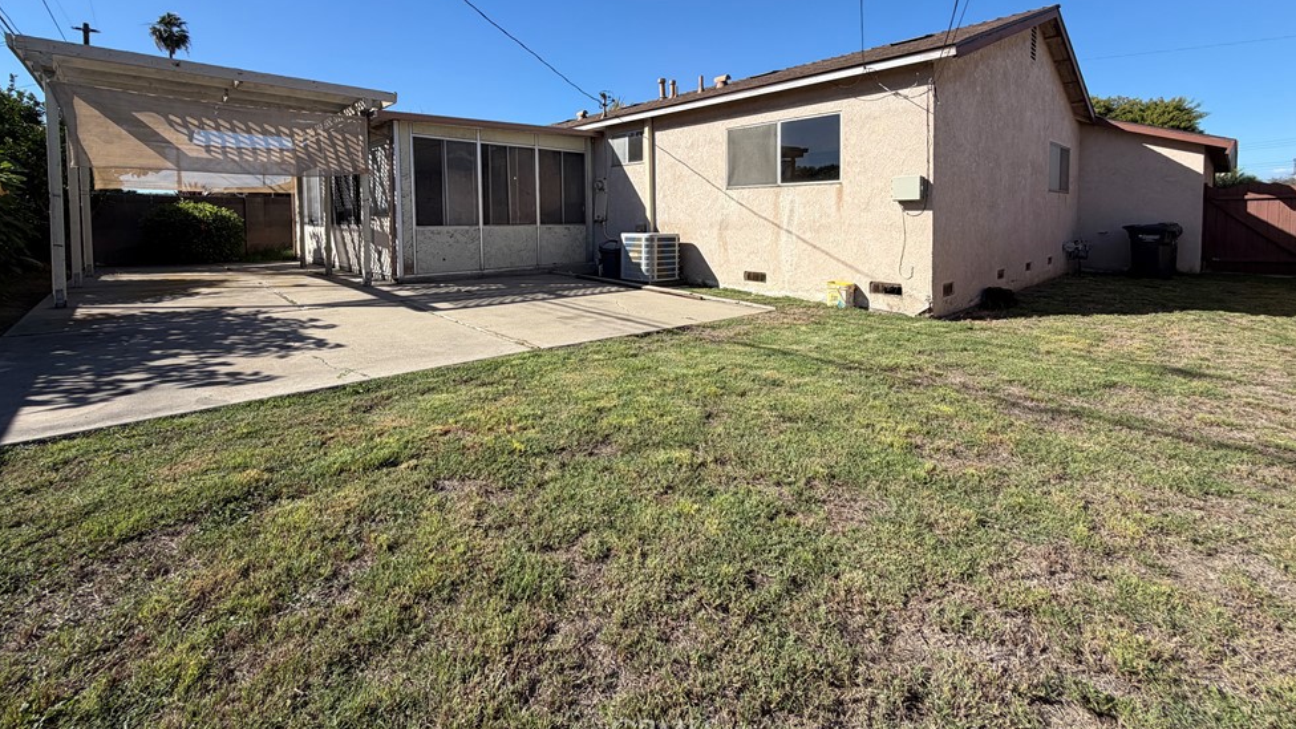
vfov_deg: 65.2
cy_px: 240
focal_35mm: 16
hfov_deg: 99.4
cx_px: 647
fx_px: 550
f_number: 2.2
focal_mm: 2.22
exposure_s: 1/770
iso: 25
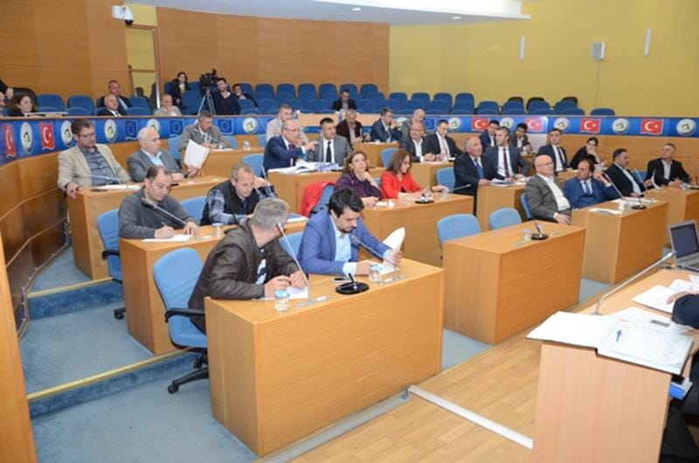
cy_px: 232
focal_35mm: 27
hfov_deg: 67.5
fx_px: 523
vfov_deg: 47.7
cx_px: 350
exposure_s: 1/250
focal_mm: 18
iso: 1600
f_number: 3.5
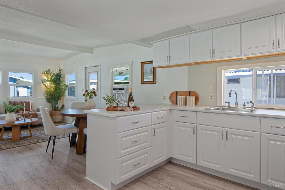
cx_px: 142
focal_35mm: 21
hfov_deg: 81.2
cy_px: 95
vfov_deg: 59.5
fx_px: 166
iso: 100
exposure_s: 1/60
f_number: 4
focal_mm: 14
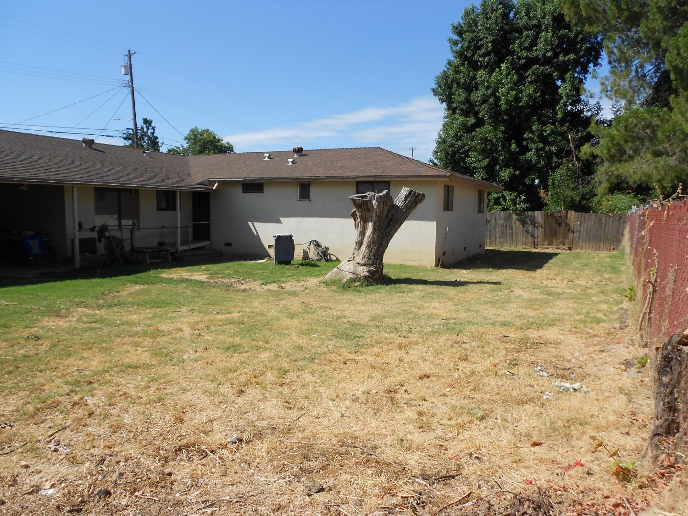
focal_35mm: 26
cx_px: 344
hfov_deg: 67.3
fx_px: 517
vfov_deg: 53.1
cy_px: 258
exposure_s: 1/1000
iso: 80
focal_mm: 4.6
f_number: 3.2
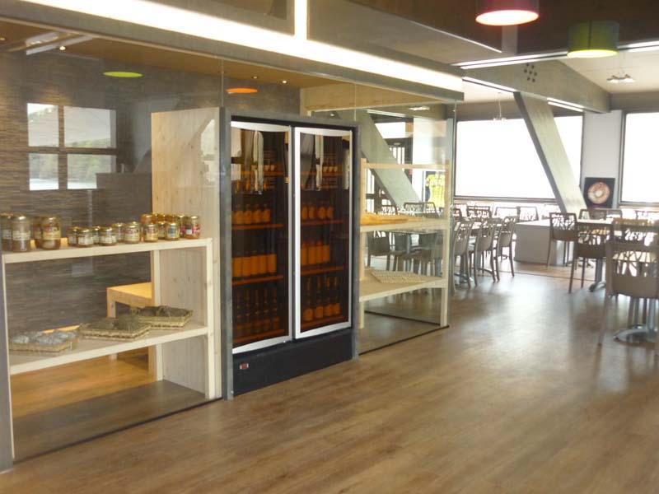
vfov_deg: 42.9
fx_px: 628
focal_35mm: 33
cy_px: 247
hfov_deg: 55.4
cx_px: 330
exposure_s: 1/30
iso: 250
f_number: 2.8
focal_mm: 5.5
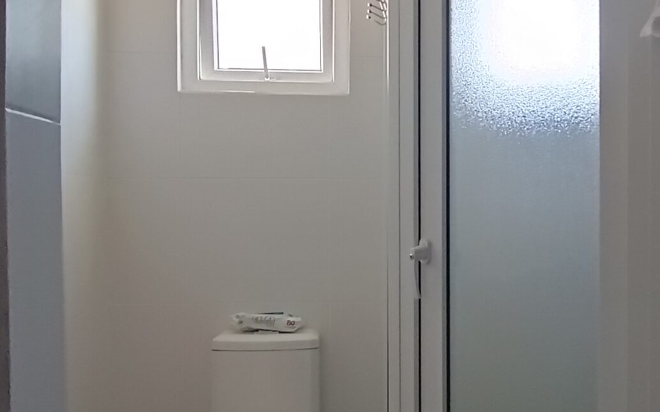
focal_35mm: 42
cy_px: 225
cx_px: 439
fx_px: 755
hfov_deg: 46.5
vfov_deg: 30.5
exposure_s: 1/50
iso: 467
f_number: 2.2
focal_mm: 1.66
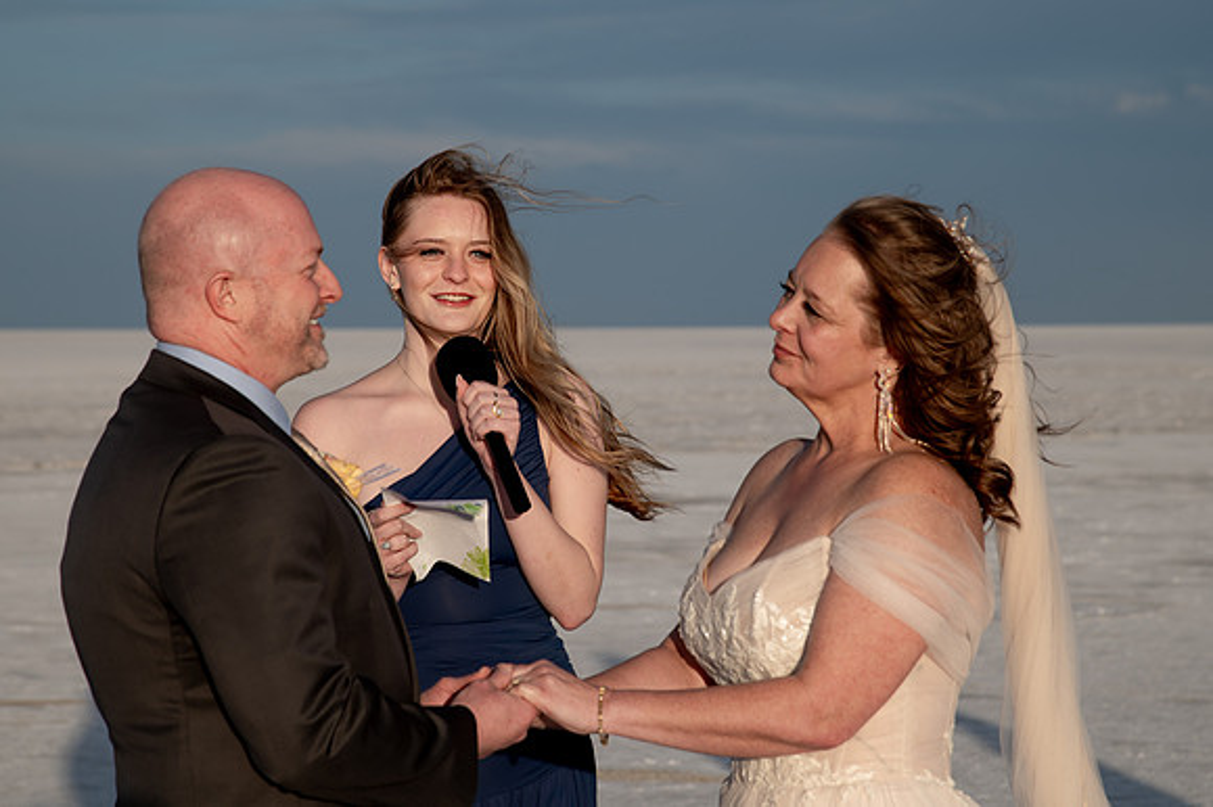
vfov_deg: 10.0
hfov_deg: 15.0
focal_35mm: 137
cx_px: 607
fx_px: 4600
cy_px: 365
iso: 200
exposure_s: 1/320
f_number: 8
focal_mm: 120
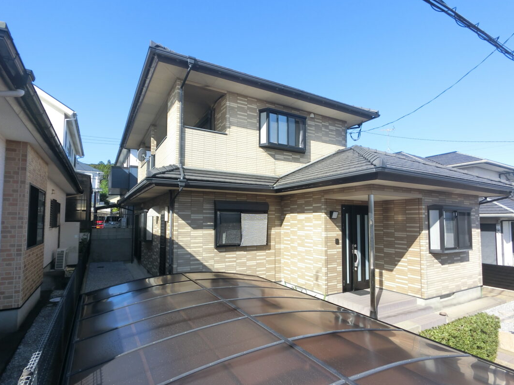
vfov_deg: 71.5
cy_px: 203
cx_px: 255
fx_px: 267
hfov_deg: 87.8
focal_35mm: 18
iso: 64
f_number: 2.8
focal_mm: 2.87
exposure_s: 1/500
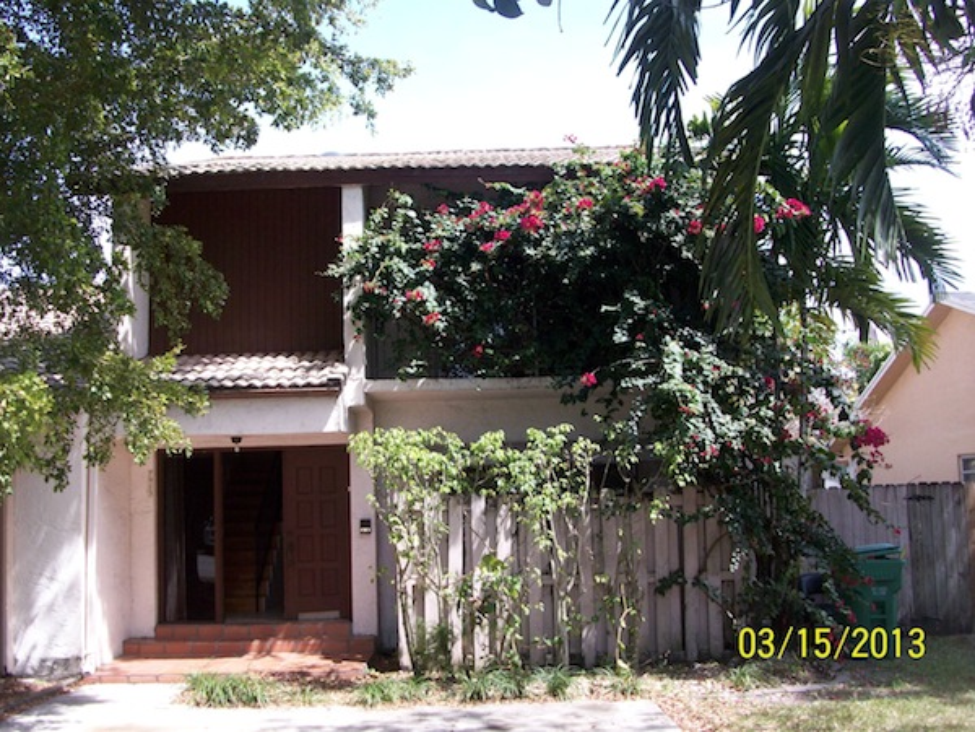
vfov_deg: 41.8
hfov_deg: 54.0
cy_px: 366
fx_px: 958
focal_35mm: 34
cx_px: 488
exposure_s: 1/243
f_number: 2.8
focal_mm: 5.7
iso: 64
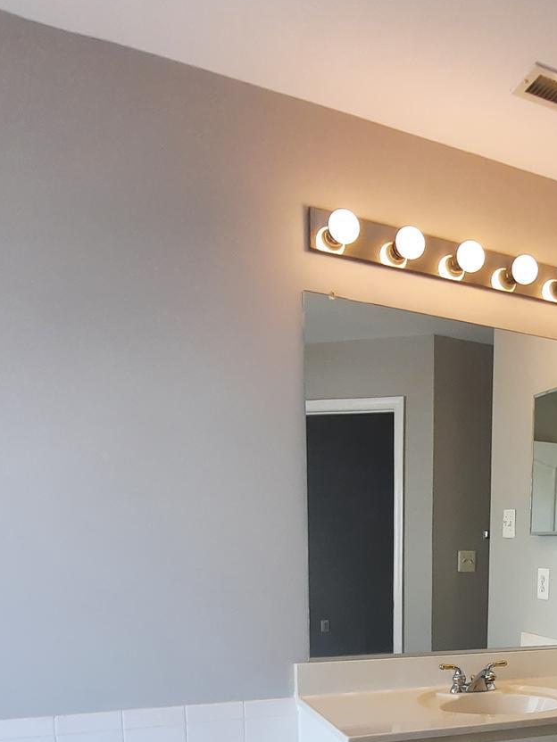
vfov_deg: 51.1
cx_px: 553
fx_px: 687
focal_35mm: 32
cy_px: 650
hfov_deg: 39.2
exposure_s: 1/120
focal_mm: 1.74
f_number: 2.2
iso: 80
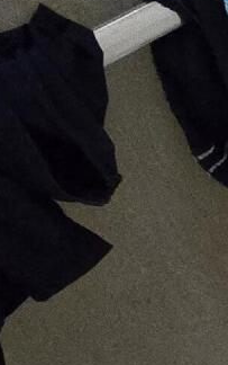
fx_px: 844
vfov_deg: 22.9
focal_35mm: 85
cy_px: 407
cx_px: 621
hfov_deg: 11.4
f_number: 2.2
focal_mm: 2.2
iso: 1250
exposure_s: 1/60
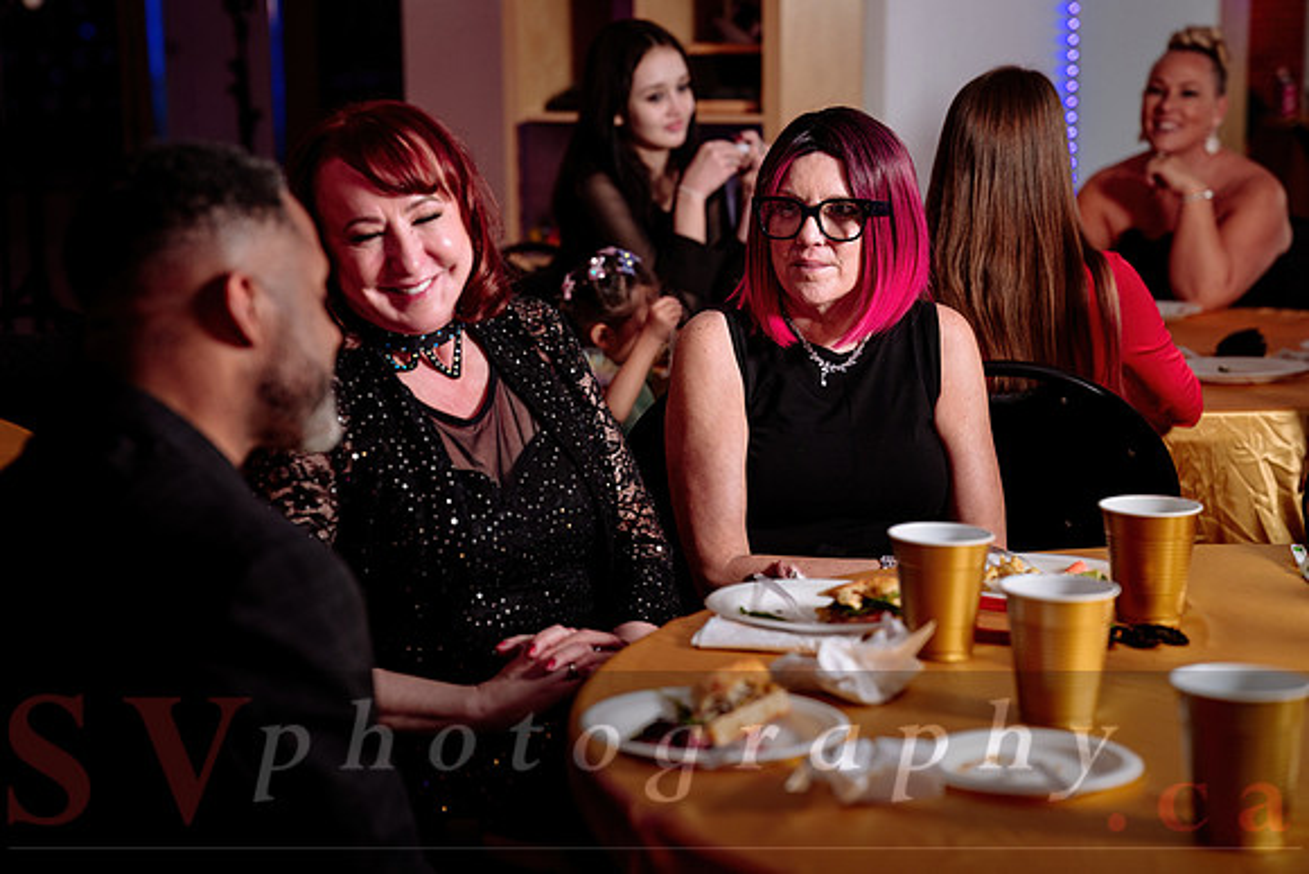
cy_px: 393
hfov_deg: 26.3
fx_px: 2804
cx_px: 613
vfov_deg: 17.7
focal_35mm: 77
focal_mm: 70
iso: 500
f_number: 2.8
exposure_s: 1/160
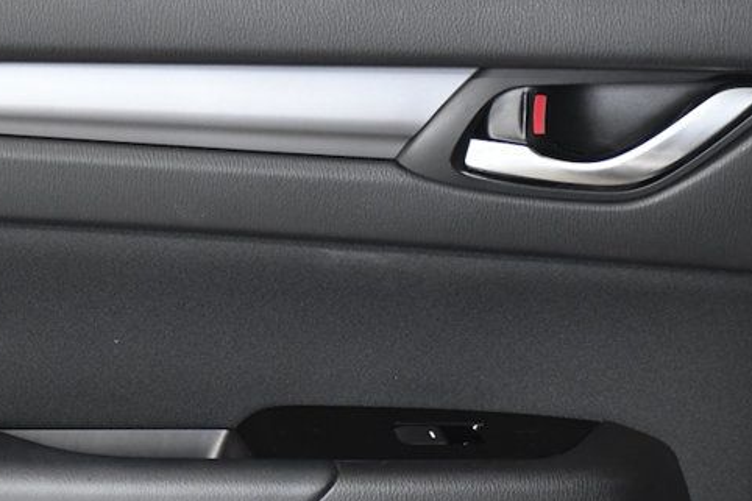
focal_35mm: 153
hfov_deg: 13.3
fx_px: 3195
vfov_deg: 8.9
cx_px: 101
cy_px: 402
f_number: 4.5
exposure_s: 1/250
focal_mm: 48
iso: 2500
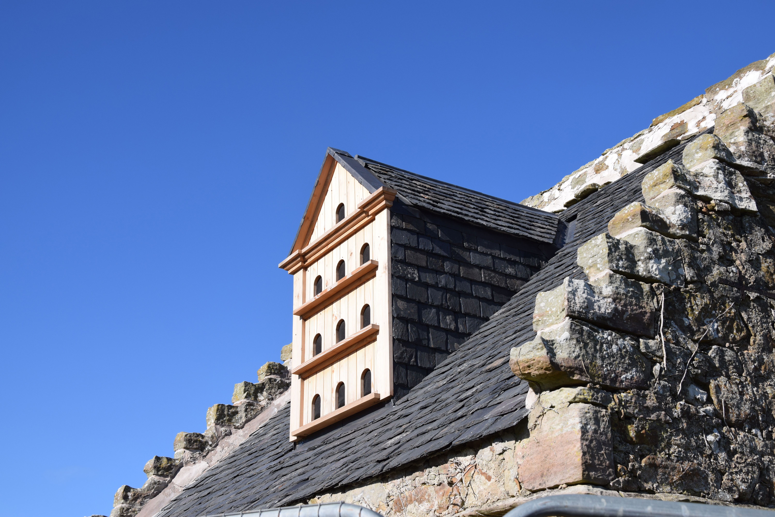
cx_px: 388
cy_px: 258
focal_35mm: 48
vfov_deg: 28.1
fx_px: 1033
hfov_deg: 41.1
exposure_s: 1/400
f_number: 10
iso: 200
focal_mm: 32
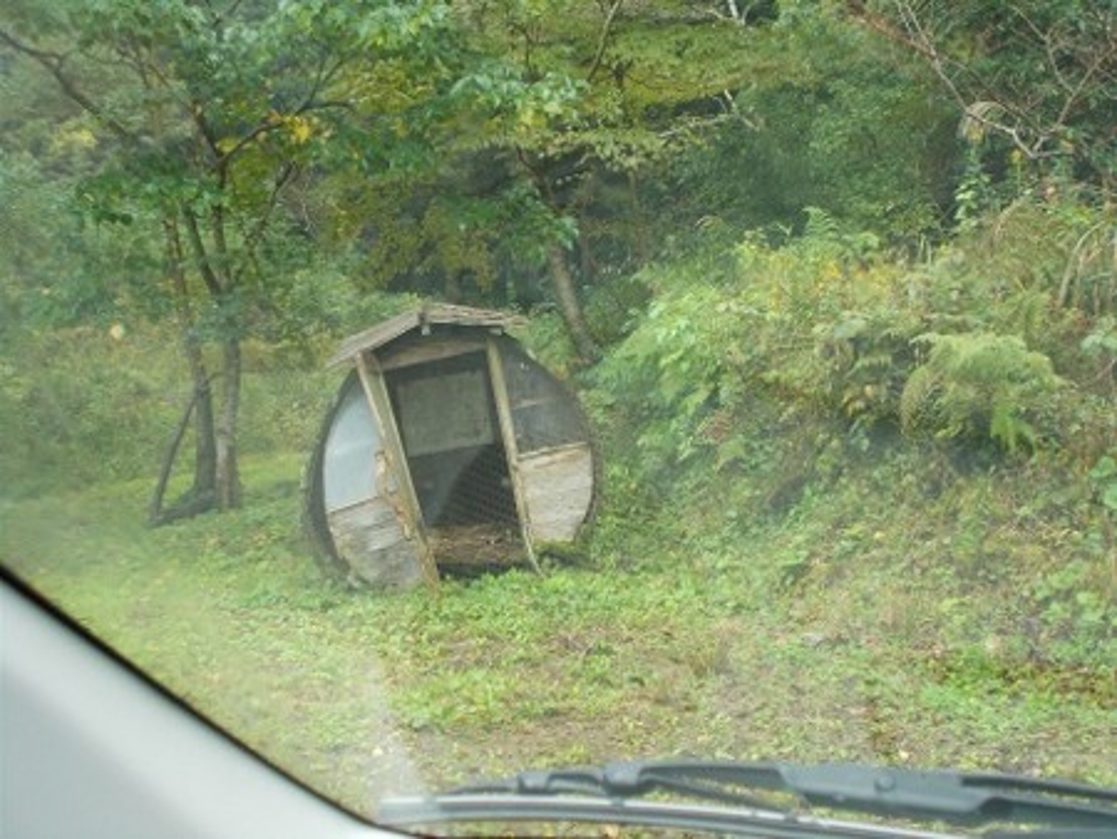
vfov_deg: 29.1
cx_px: 558
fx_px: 1614
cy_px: 420
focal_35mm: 50
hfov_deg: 38.2
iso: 160
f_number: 4.5
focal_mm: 9
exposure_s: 1/30
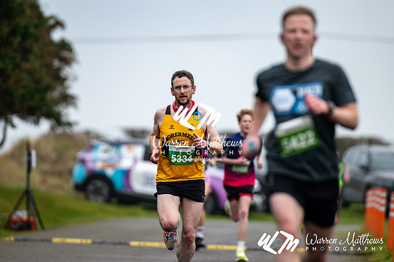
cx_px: 197
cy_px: 131
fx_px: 4922
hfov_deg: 4.6
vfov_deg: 3.1
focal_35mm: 450
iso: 280
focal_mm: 300
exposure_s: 1/1600
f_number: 2.8
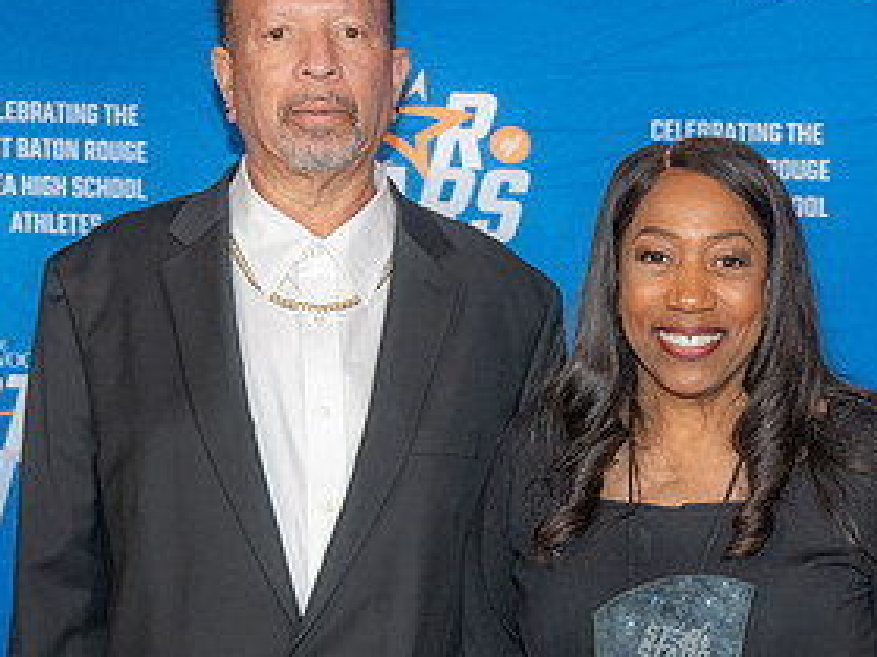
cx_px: 654
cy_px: 514
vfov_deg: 14.7
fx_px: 2532
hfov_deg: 19.5
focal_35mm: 100
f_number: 3.5
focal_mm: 50
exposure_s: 1/160
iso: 320
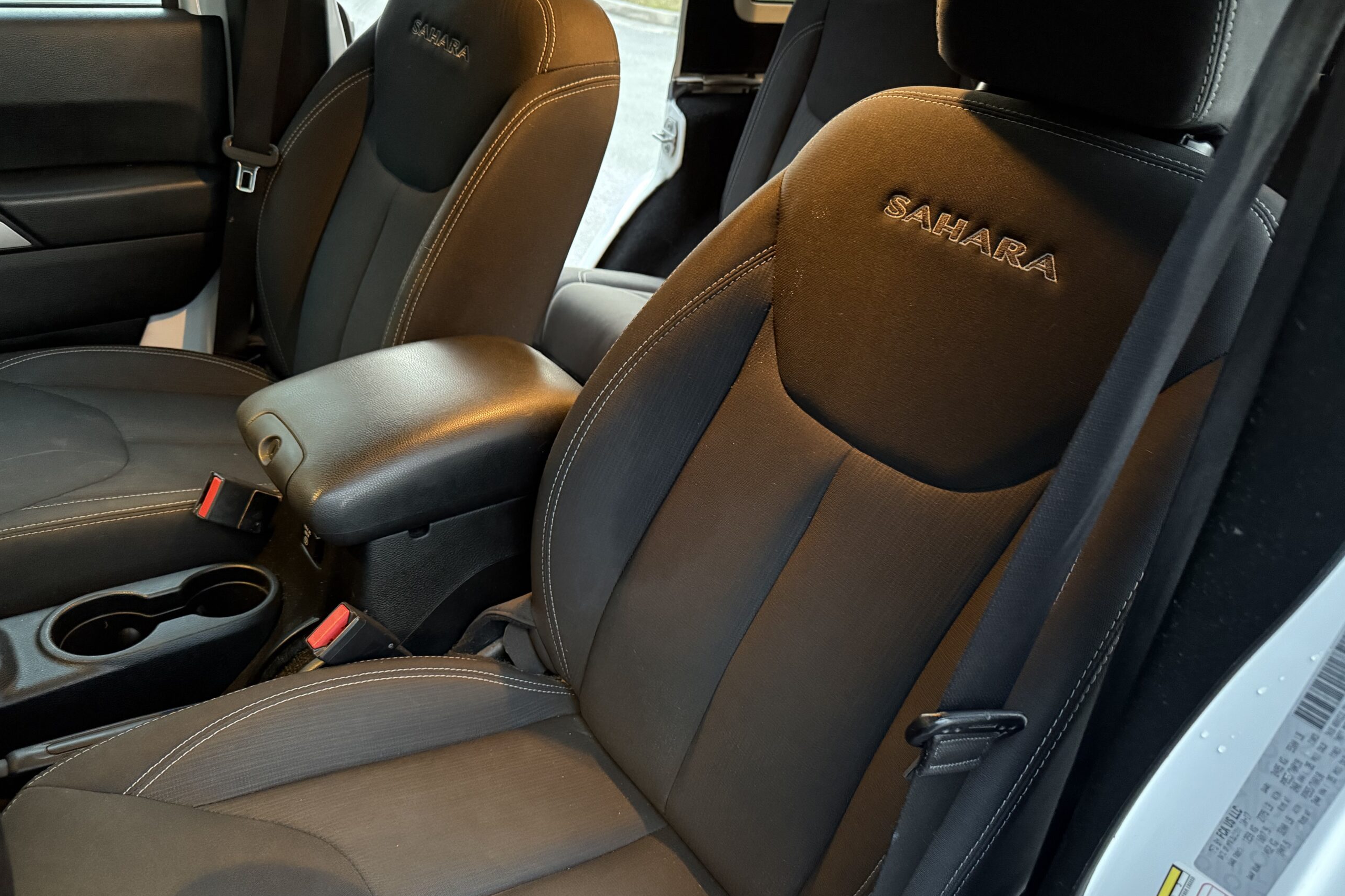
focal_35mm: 25
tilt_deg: -32.2
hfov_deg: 71.5
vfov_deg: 51.2
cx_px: 672
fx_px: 934
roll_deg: -6.7
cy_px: 495
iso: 1600
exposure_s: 1/30
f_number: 1.78
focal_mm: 6.76
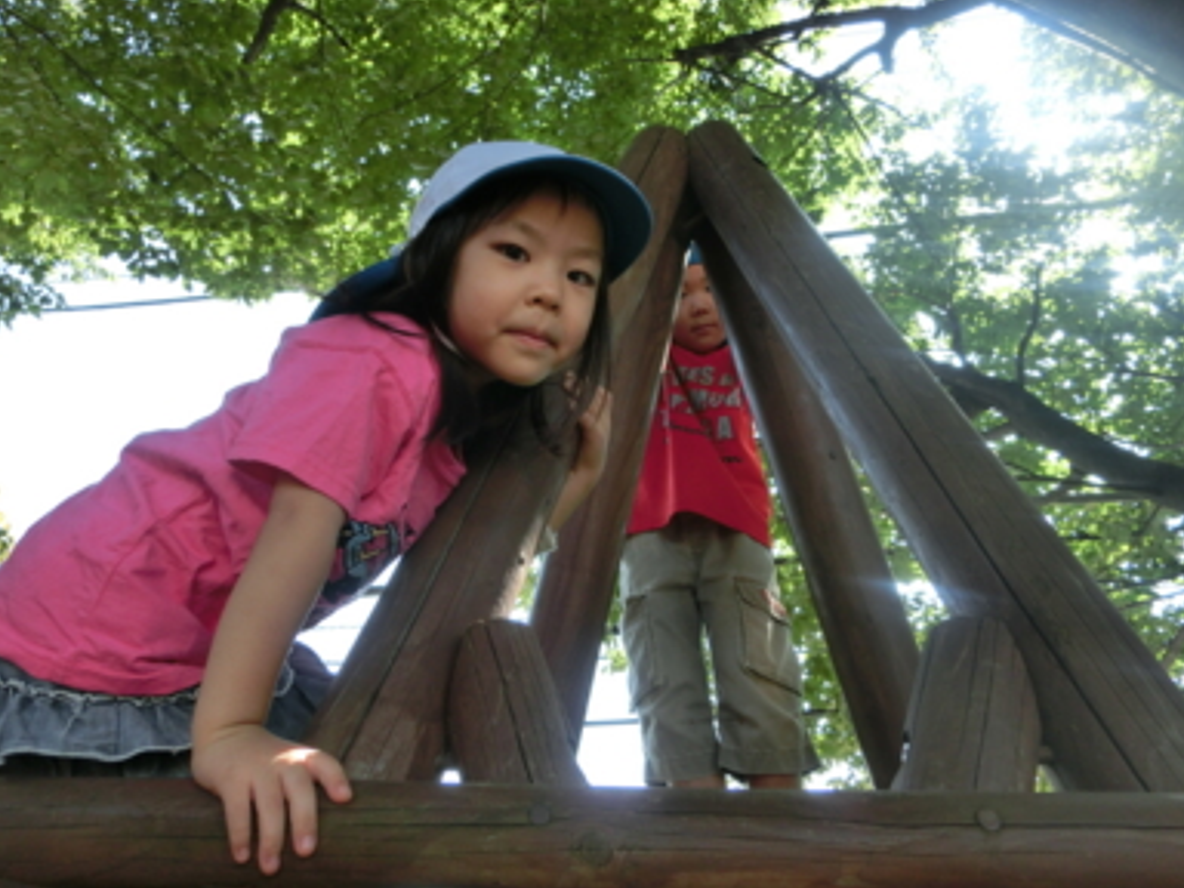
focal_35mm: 25
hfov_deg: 69.4
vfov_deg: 54.9
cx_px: 577
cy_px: 438
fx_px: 855
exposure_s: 1/200
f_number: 3
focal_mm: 4.24
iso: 80
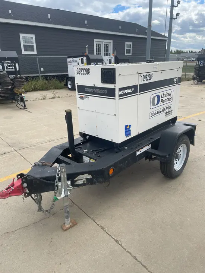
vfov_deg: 67.3
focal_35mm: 26
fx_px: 205
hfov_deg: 53.1
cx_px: 102
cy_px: 136
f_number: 1.6
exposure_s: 1/1595
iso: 32
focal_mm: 4.2
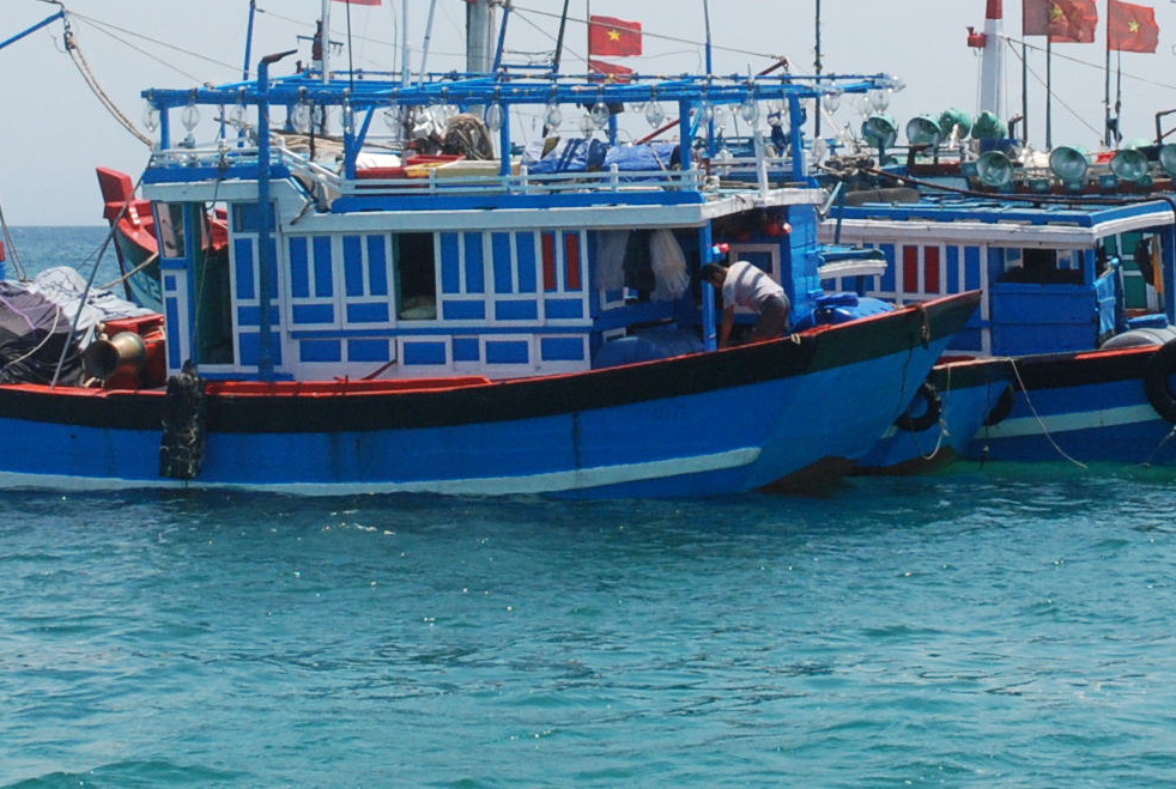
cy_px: -145
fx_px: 5793
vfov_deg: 7.7
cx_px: 831
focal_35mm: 177
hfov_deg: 11.6
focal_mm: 40
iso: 400
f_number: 11
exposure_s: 1/500
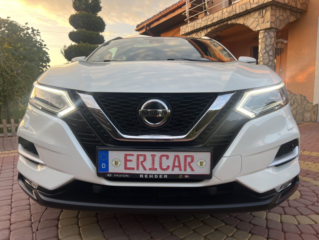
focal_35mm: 26
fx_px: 240
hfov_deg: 67.3
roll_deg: -1.2
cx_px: 160
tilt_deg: -4.9
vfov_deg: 53.1
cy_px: 120
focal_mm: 5.7
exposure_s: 1/228
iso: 40
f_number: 1.5
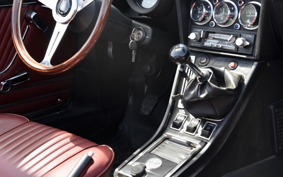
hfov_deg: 32.4
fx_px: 486
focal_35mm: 63
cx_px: 129
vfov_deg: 20.6
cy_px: 67
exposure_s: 1/125
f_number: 5.6
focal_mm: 52
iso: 250
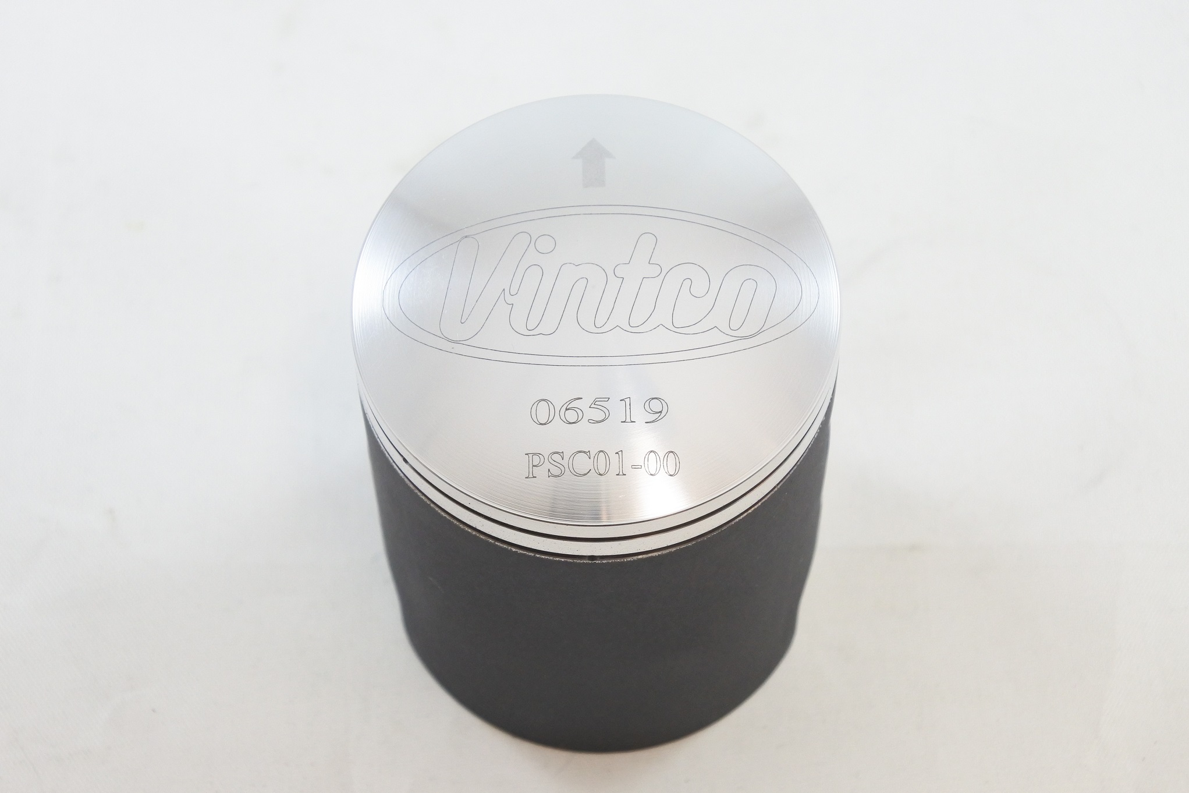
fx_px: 2510
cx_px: 594
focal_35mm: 76
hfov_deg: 26.7
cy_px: 396
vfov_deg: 17.9
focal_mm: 28.5
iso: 800
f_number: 5.6
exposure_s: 1/100
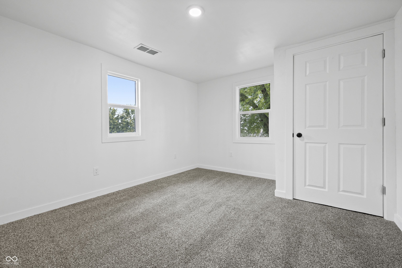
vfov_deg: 77.3
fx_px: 167
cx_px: 201
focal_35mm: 15
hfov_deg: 100.4
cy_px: 134
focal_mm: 15
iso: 5000
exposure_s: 1/15
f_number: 10
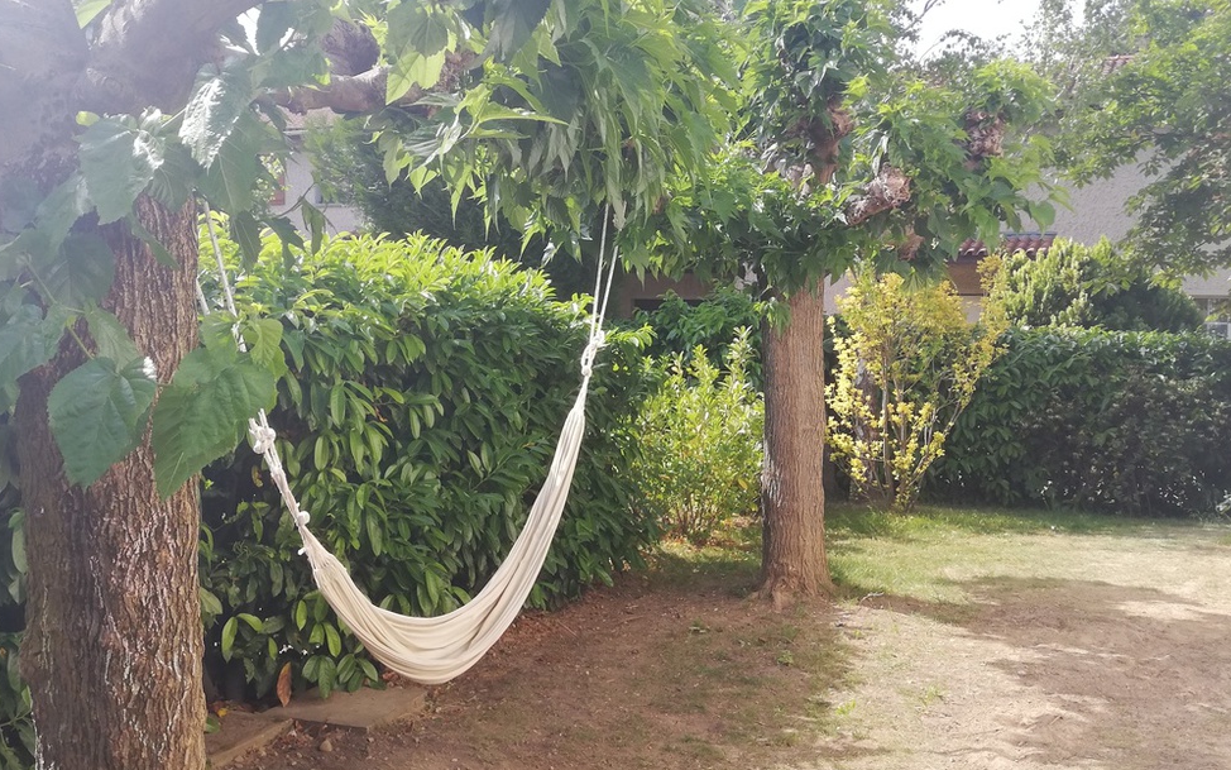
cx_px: 616
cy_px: 343
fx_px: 1241
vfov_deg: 34.4
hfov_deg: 52.7
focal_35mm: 37
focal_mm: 3.81
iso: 50
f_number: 2.2
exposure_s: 1/304
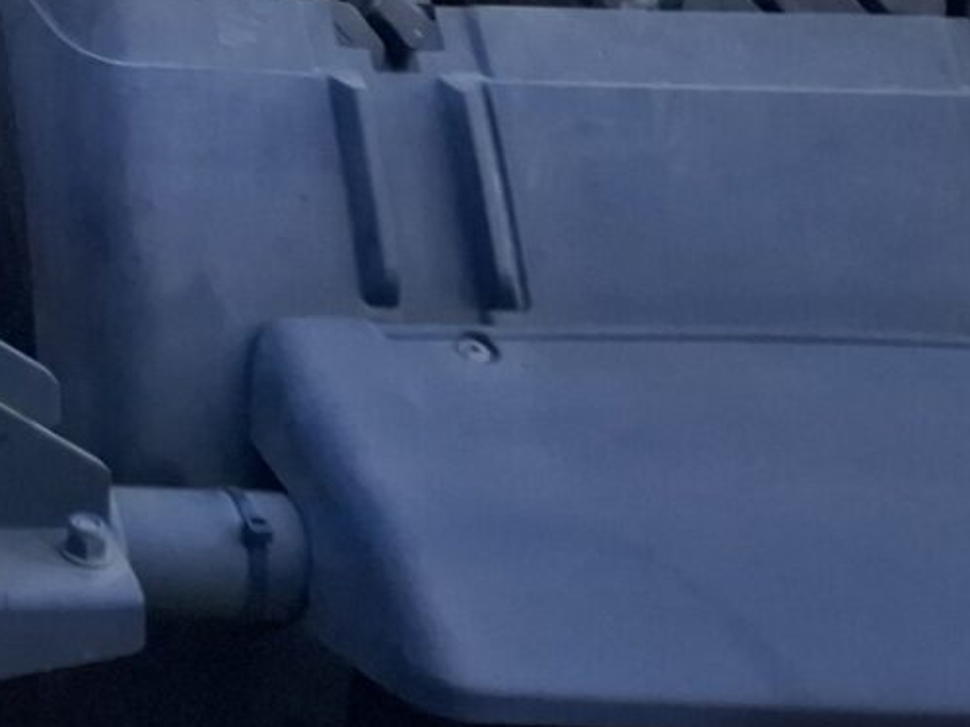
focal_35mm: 118
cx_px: -987
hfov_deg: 14.0
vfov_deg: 11.1
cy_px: -851
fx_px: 3306
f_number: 1.8
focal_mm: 5.54
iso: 50
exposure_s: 1/1179
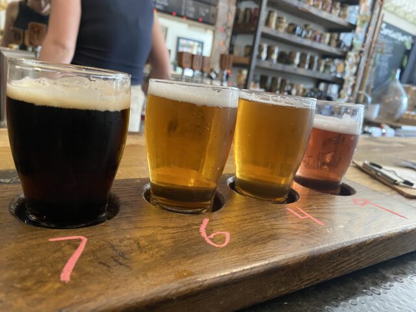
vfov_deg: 53.1
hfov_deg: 67.3
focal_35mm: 26
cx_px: 208
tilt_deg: -12.6
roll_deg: -9.5
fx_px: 312
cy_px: 156
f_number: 1.8
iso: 400
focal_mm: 4.25
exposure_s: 1/60
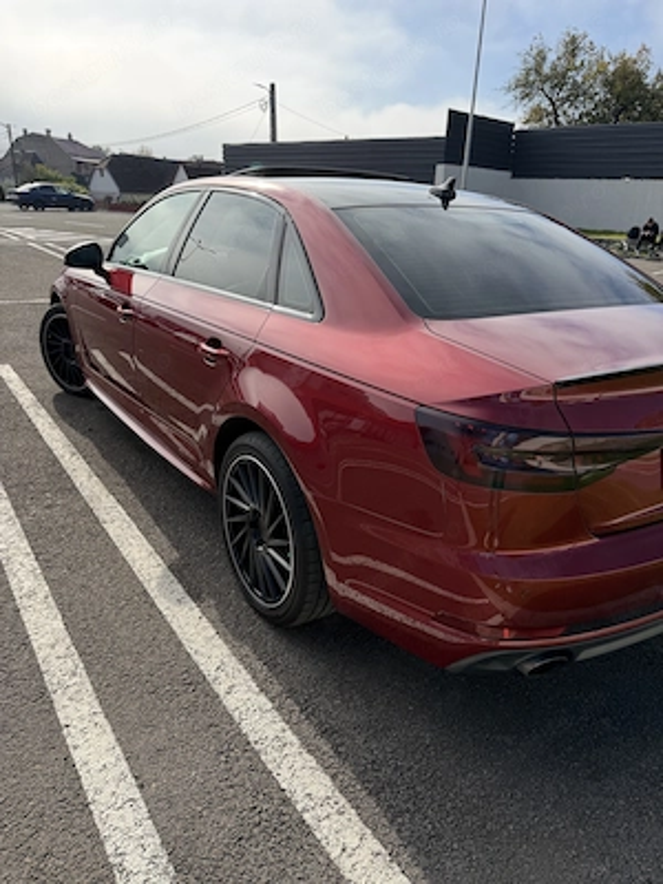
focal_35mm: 24
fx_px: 613
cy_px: 442
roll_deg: -3.0
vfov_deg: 71.6
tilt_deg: -21.0
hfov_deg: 56.8
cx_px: 332
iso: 100
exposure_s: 1/5714
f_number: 1.78
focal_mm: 6.76
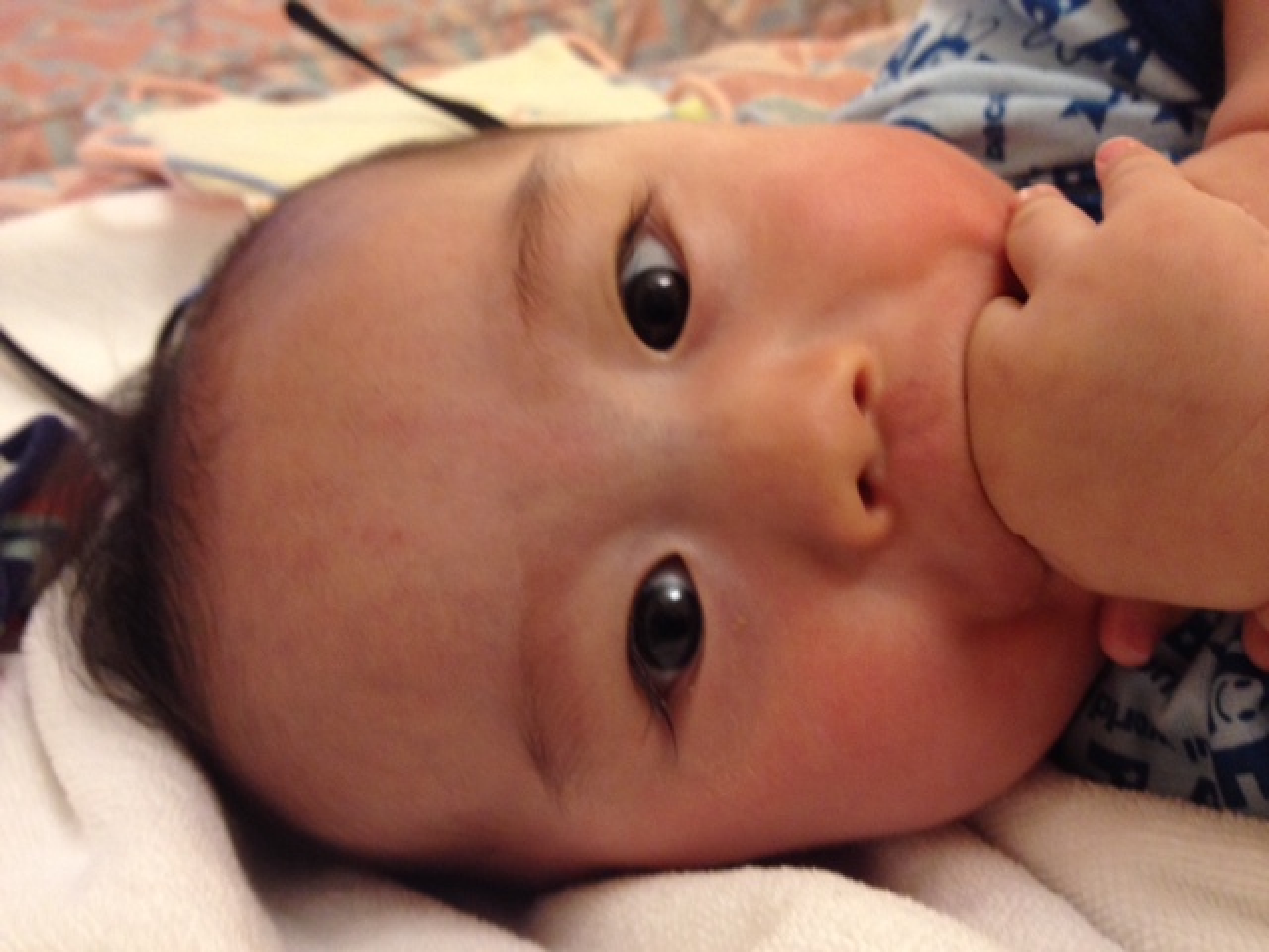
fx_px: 1283
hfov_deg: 52.6
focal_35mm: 35
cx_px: 634
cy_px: 476
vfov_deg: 40.7
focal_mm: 4.28
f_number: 2.4
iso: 160
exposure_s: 1/20
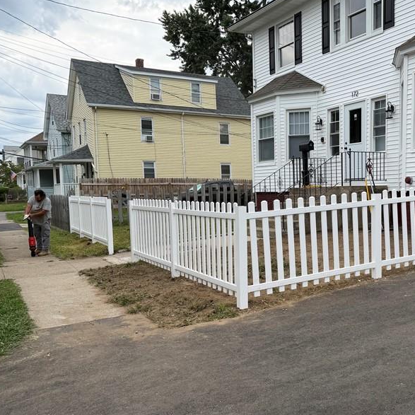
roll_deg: +0.4
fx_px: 502
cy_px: 234
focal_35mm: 37
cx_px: 299
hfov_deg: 43.8
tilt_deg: -6.2
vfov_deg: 44.8
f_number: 1.78
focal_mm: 6.76
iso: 80
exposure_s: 1/1855
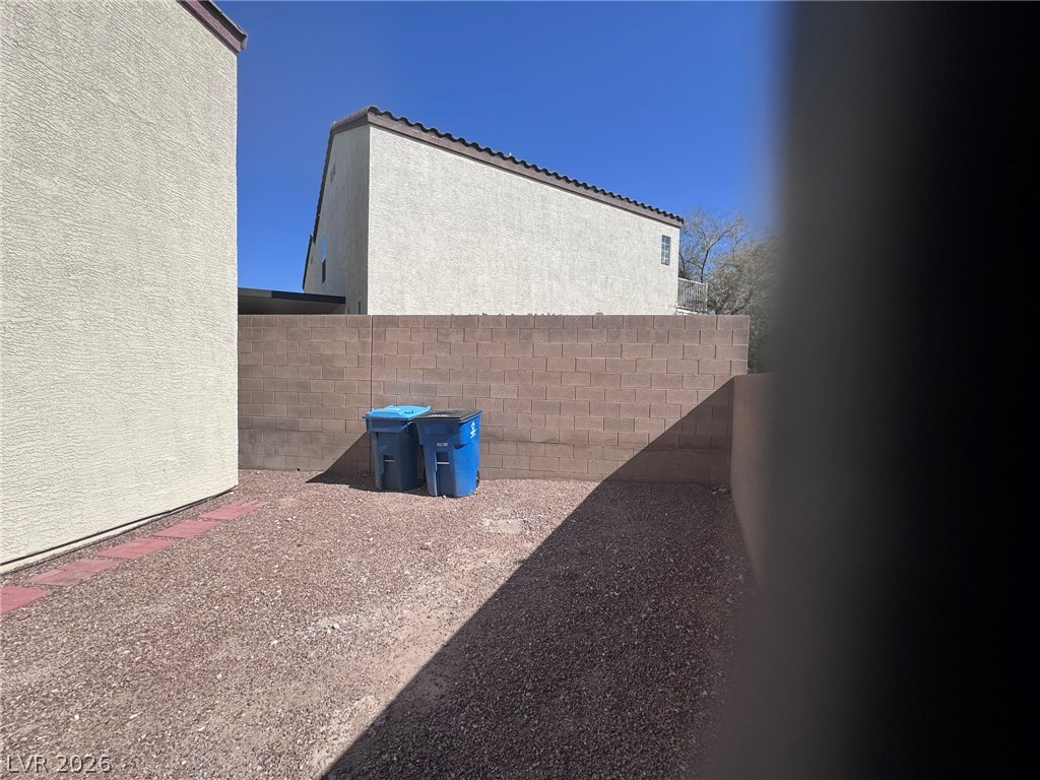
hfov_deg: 102.1
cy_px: 390
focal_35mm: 14
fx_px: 421
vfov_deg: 85.7
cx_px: 520
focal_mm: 2.22
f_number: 2.2
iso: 50
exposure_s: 1/2985
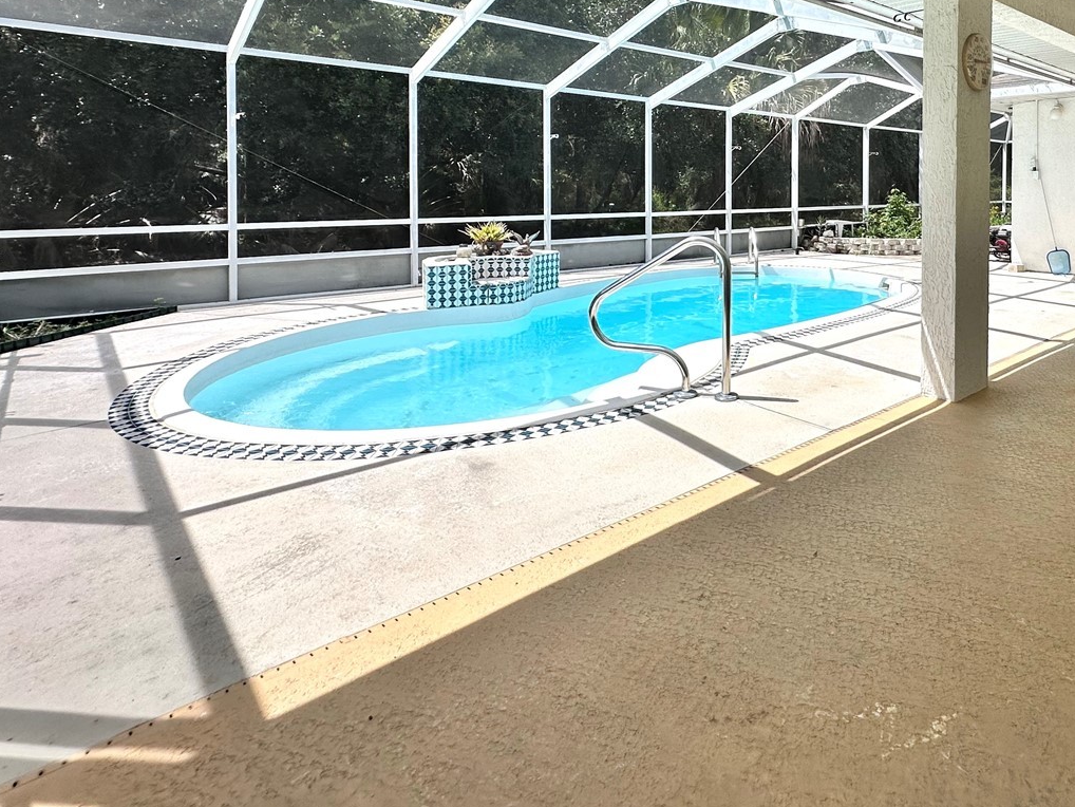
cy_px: 196
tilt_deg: -0.3
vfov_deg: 57.8
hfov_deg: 72.9
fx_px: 683
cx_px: 757
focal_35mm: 22
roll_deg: -0.3
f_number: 2.2
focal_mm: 2.22
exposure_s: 1/1618
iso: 50
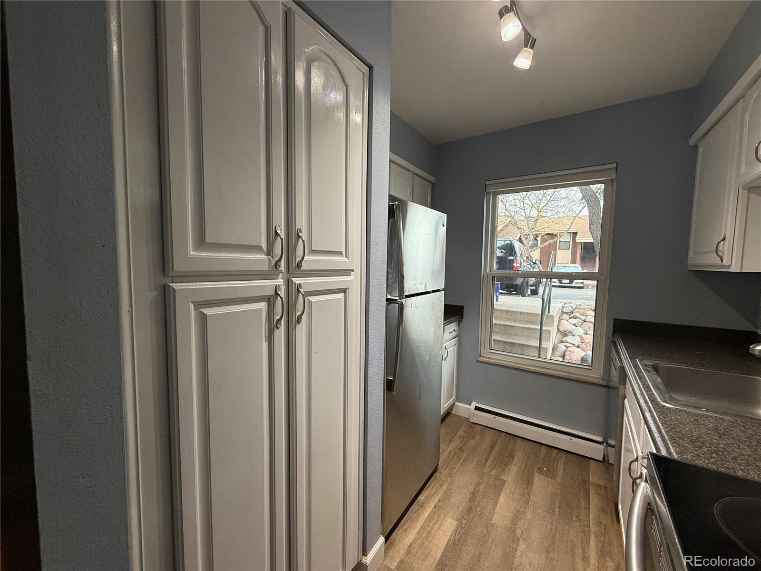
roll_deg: -1.0
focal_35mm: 14
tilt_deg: -4.7
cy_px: 286
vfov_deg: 85.7
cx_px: 380
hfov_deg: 102.1
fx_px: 308
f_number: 2.2
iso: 200
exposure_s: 1/120
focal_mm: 2.22
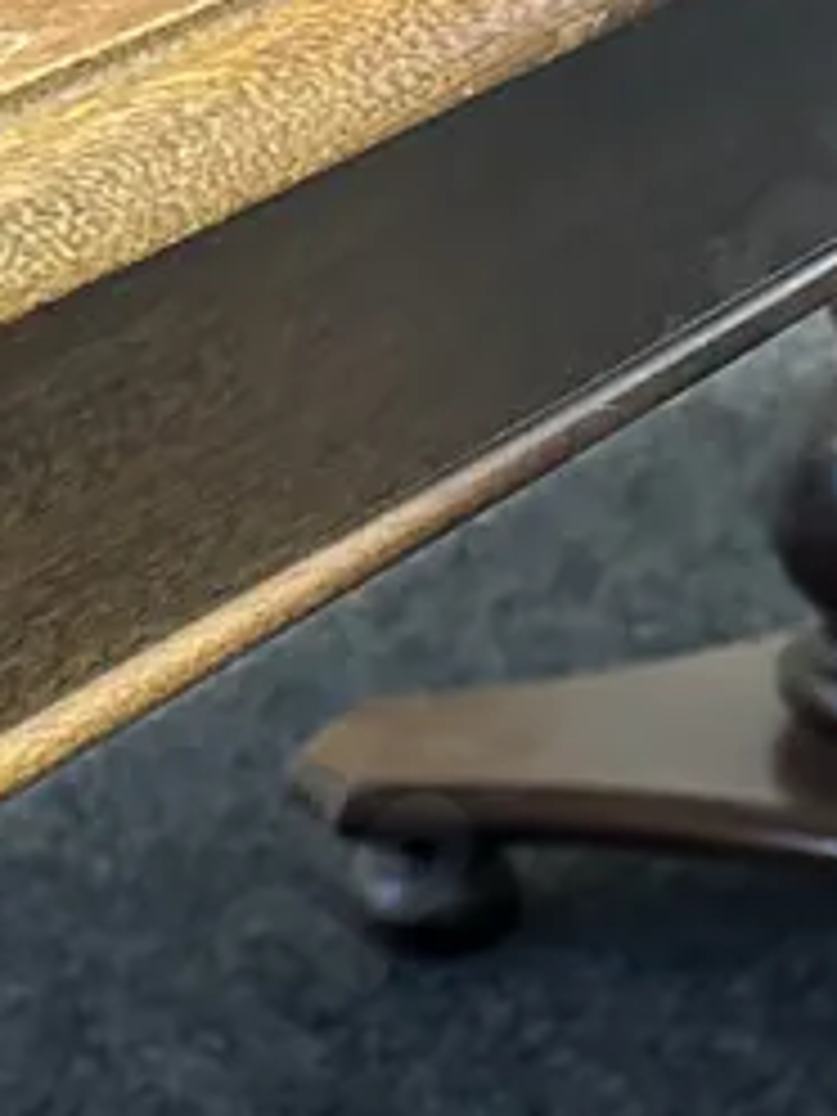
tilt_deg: -39.5
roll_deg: +11.8
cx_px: -428
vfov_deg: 16.9
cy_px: 1917
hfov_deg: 14.0
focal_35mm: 99
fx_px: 3192
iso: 800
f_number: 1.78
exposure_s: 1/50
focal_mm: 6.86
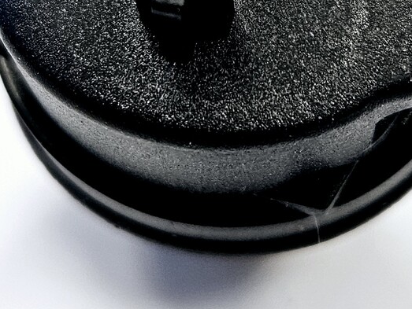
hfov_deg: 21.8
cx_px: 201
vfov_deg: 16.1
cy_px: 2
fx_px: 1072
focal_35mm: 90
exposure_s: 1/100
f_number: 1.8
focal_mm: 5.4
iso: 160
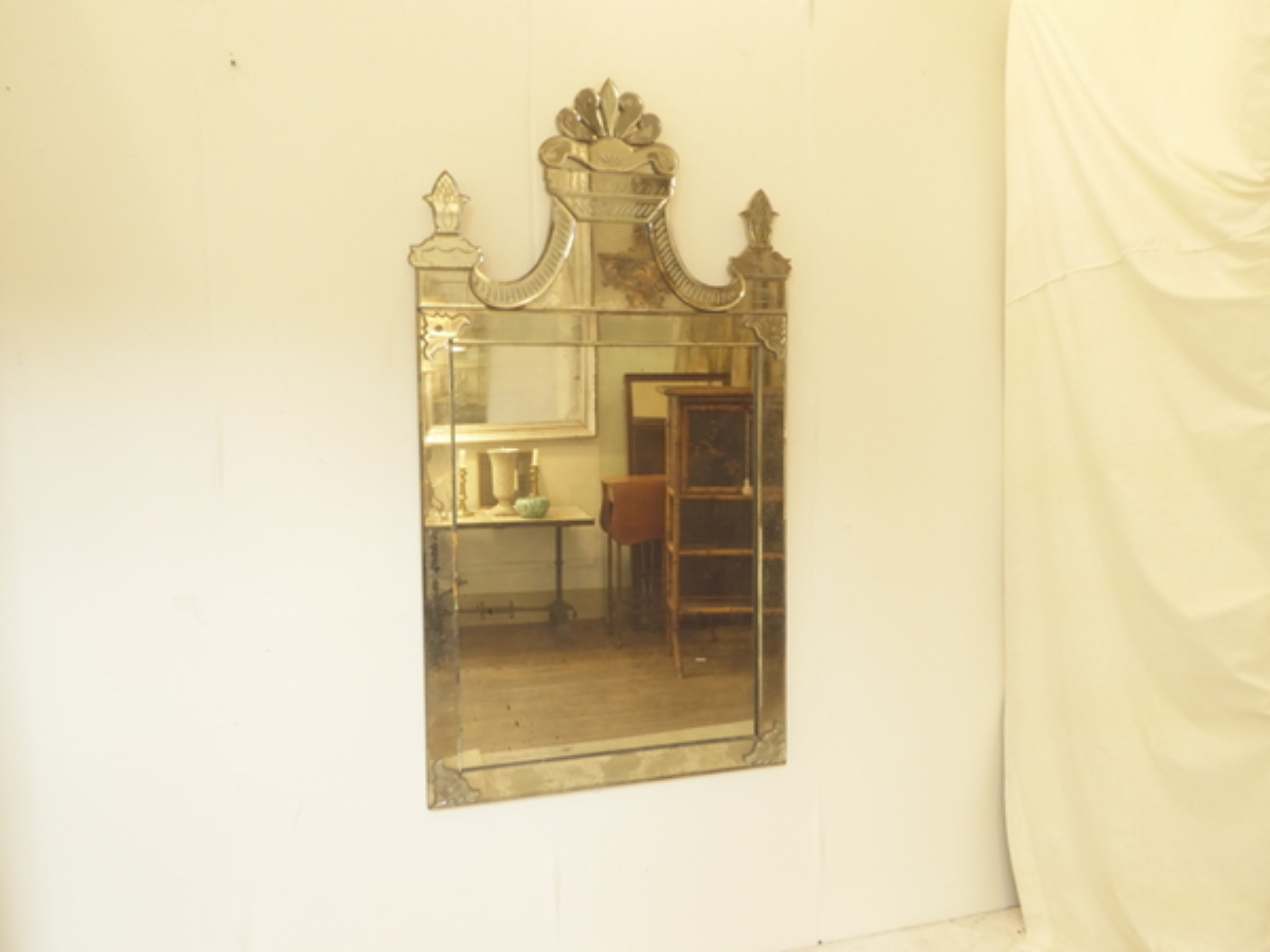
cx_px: 635
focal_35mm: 26
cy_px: 476
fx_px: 954
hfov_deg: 67.3
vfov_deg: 53.1
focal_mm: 4.7
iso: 400
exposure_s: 1/25
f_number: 3.4
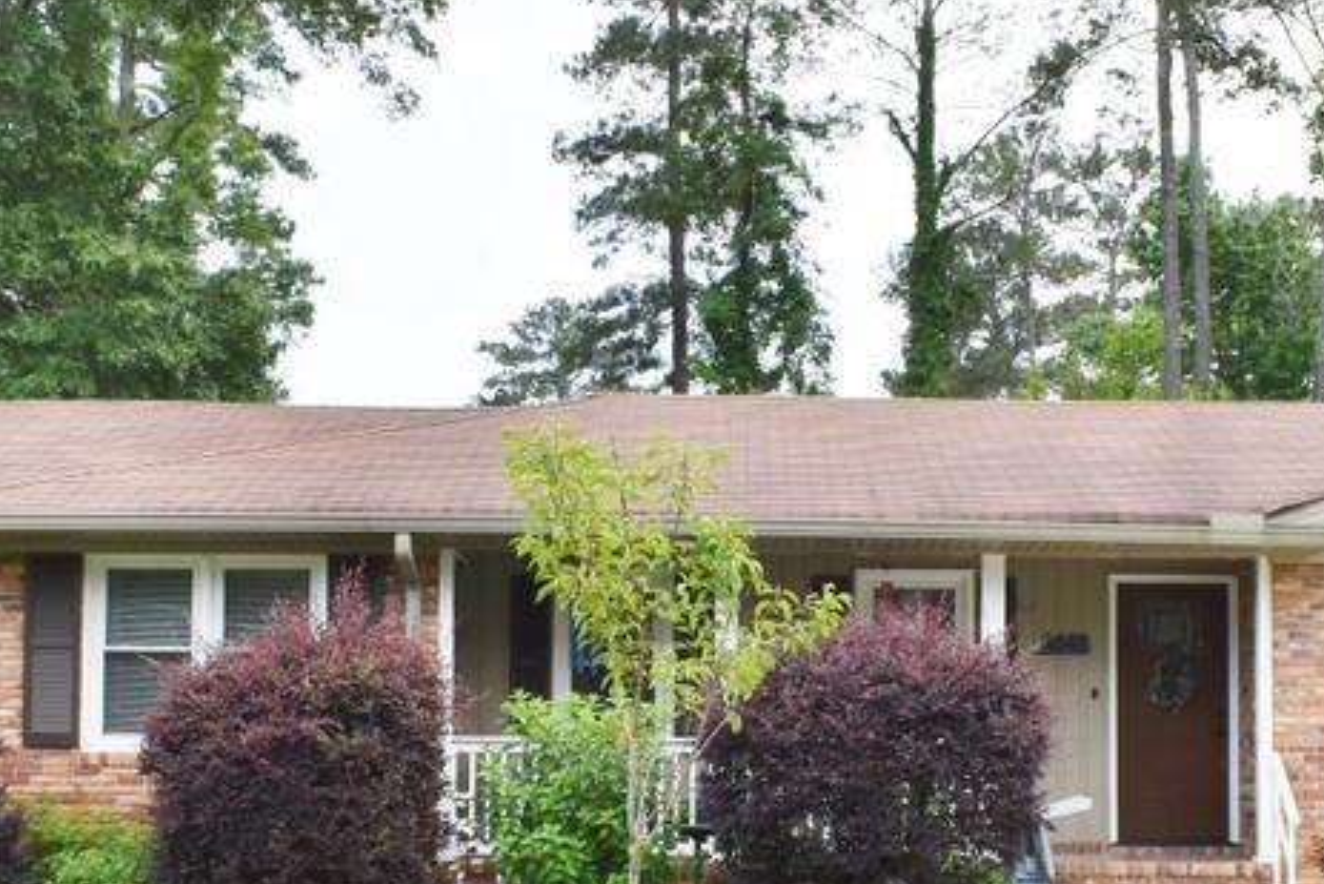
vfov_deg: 19.3
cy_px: 669
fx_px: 2575
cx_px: 798
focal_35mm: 70
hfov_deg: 28.8
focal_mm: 18
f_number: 6.3
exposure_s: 1/200
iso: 100
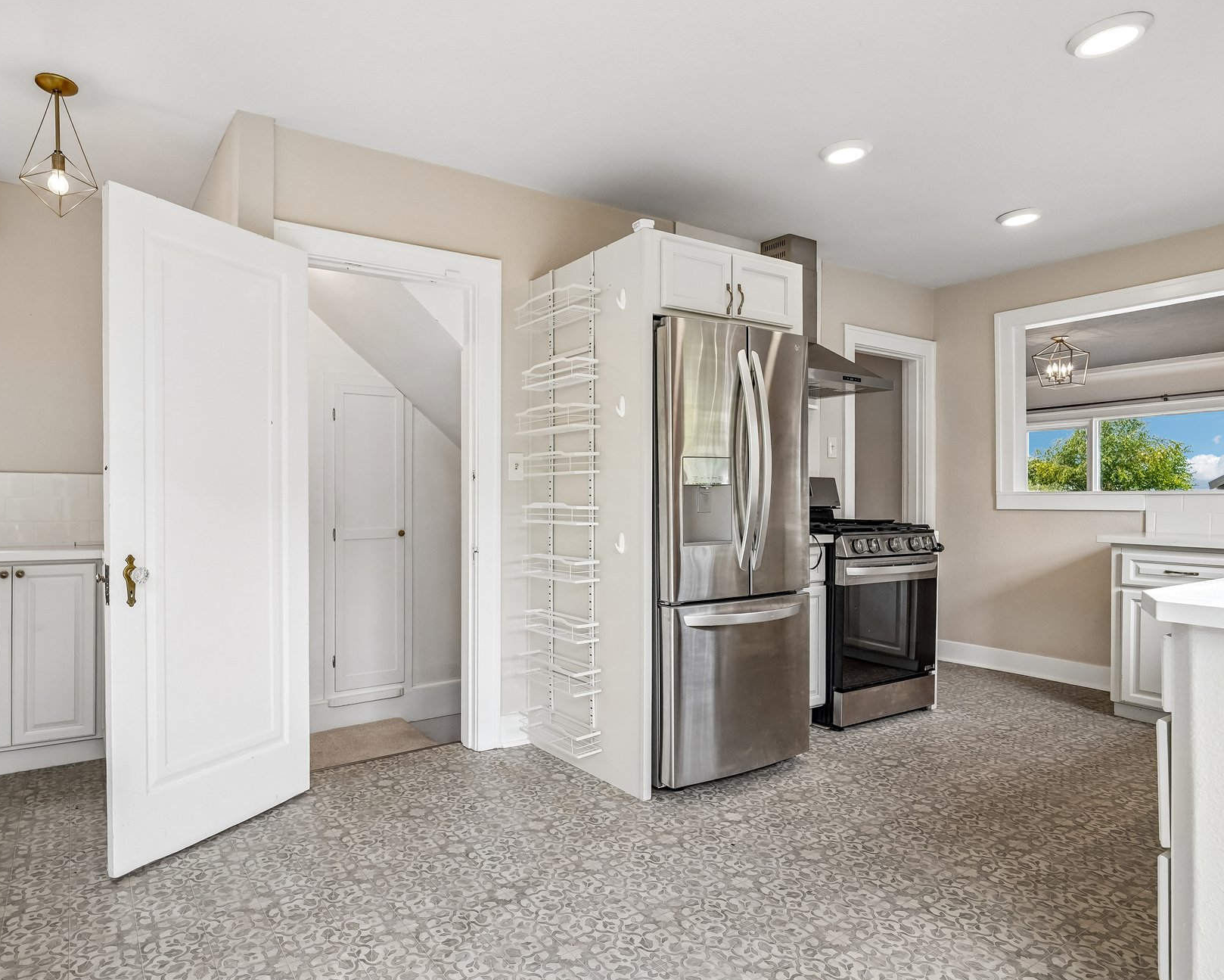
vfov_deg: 70.8
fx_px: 688
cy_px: 513
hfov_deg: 82.4
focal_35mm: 19
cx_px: 498
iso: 1600
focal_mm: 16
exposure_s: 1/160
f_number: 8
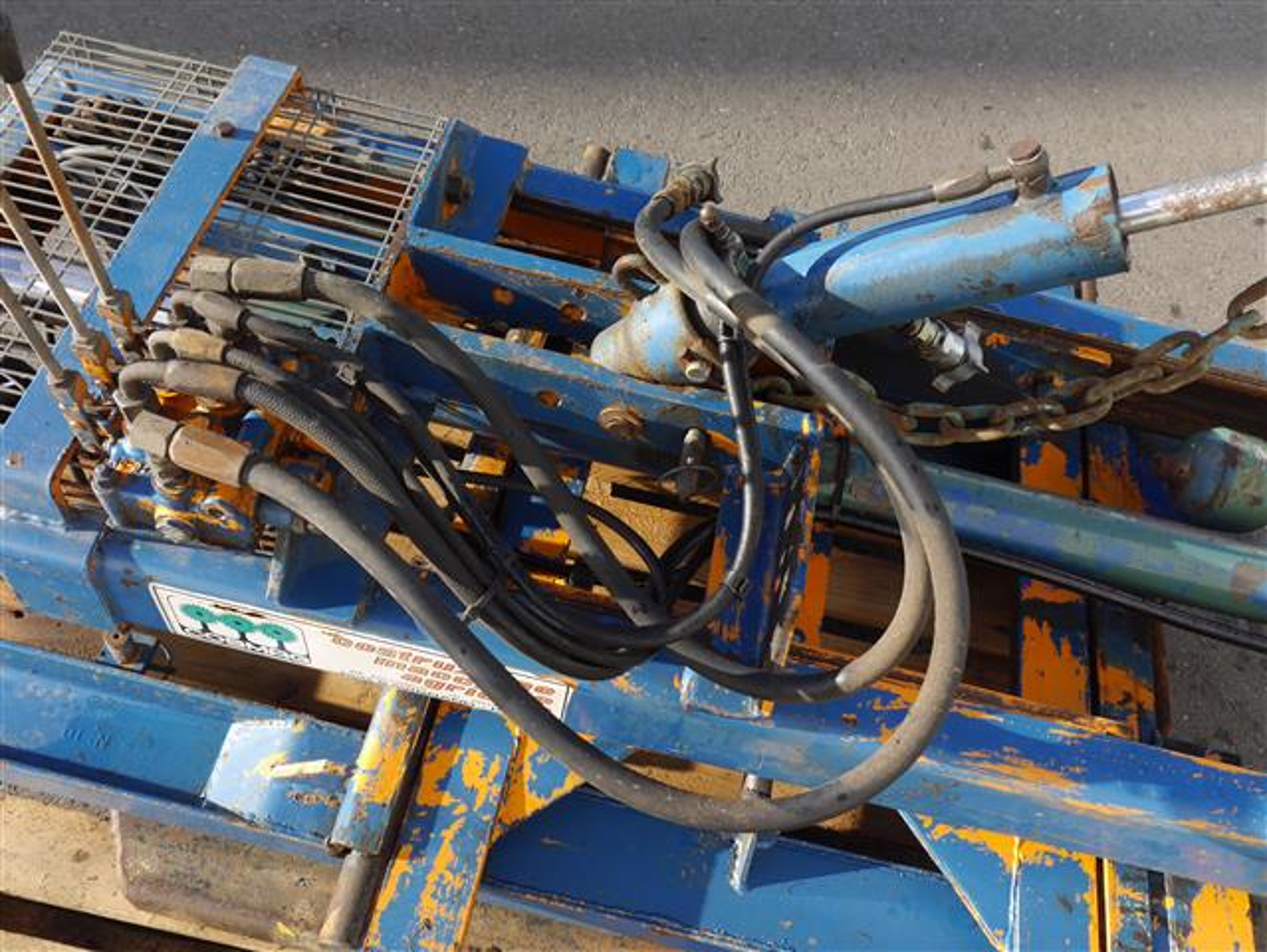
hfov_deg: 59.9
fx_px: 1099
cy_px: 476
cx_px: 634
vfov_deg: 46.8
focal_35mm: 30
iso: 160
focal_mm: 15
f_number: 5.6
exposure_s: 1/250
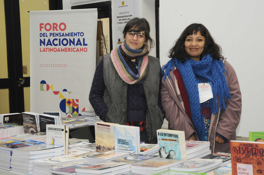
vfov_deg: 22.6
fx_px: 439
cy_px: 88
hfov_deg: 33.4
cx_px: 132
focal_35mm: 60
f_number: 5.6
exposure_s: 1/80
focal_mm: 40
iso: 800
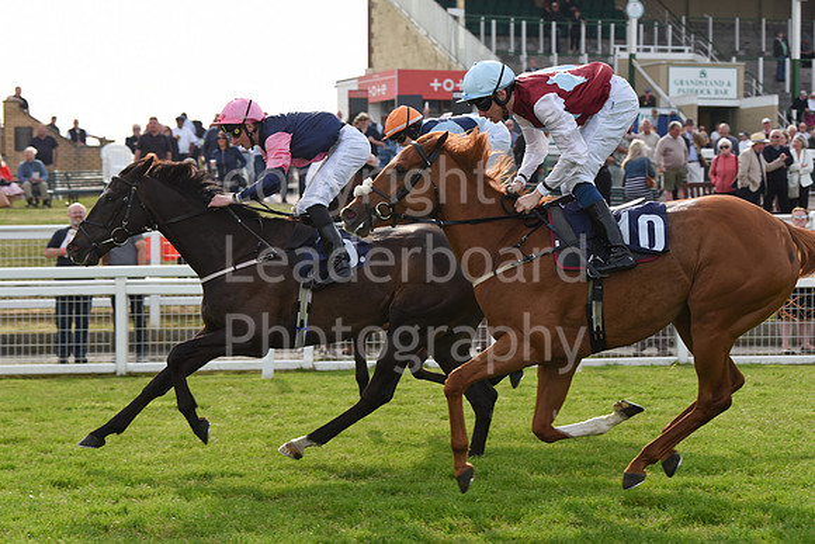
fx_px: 1947
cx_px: 408
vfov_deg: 15.9
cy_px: 272
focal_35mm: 86
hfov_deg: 23.6
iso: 400
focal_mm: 86
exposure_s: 1/1250
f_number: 5.6
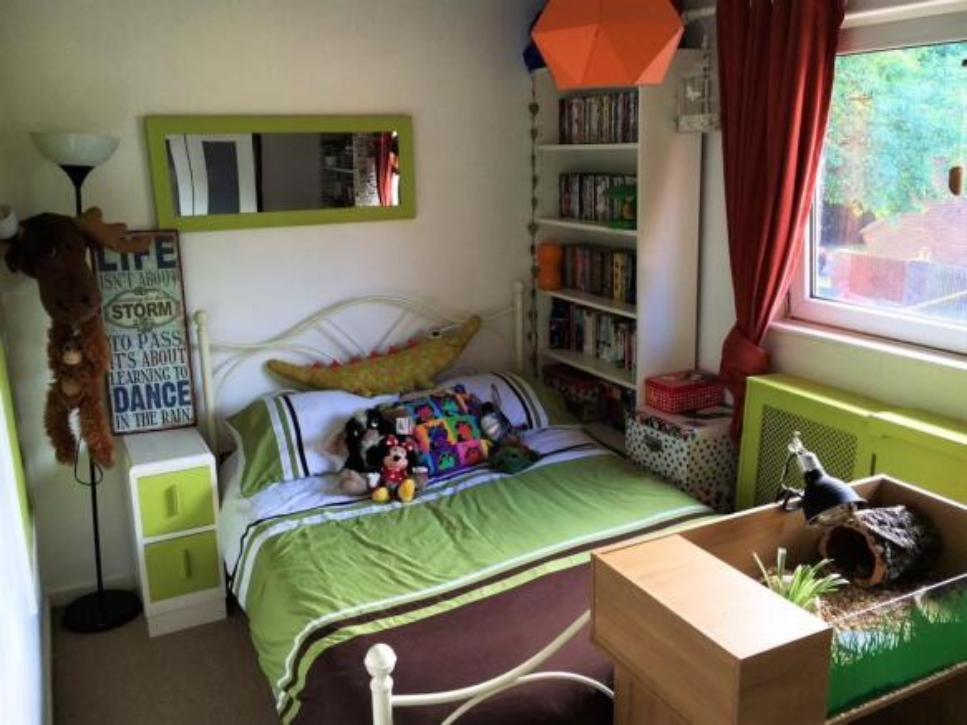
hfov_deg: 61.7
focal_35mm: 29
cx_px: 484
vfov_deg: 48.2
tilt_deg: -13.8
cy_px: 362
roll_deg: +3.0
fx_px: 810
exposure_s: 1/33
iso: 25
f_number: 2.2
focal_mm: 4.15
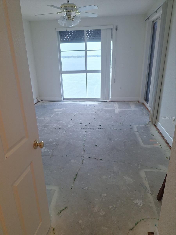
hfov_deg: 58.9
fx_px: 156
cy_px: 118
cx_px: 88
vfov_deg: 73.9
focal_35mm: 23
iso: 40
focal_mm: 5.54
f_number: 1.8
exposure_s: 1/154
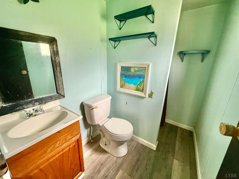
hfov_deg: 102.1
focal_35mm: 14
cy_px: 90
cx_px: 120
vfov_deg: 85.7
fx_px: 97
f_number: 2.2
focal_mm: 2.22
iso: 320
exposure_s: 1/60
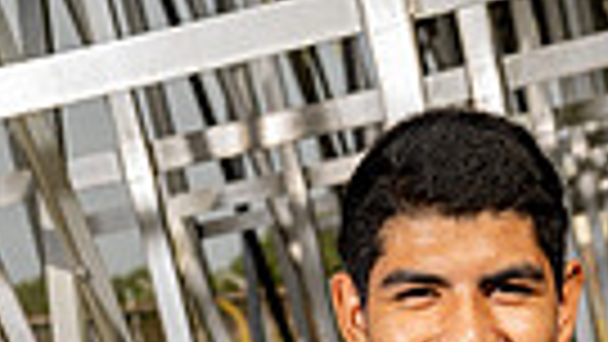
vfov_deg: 6.9
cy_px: 936
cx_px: 486
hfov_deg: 13.3
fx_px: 2596
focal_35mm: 161
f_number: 5.6
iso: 100
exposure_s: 1/250
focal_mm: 46
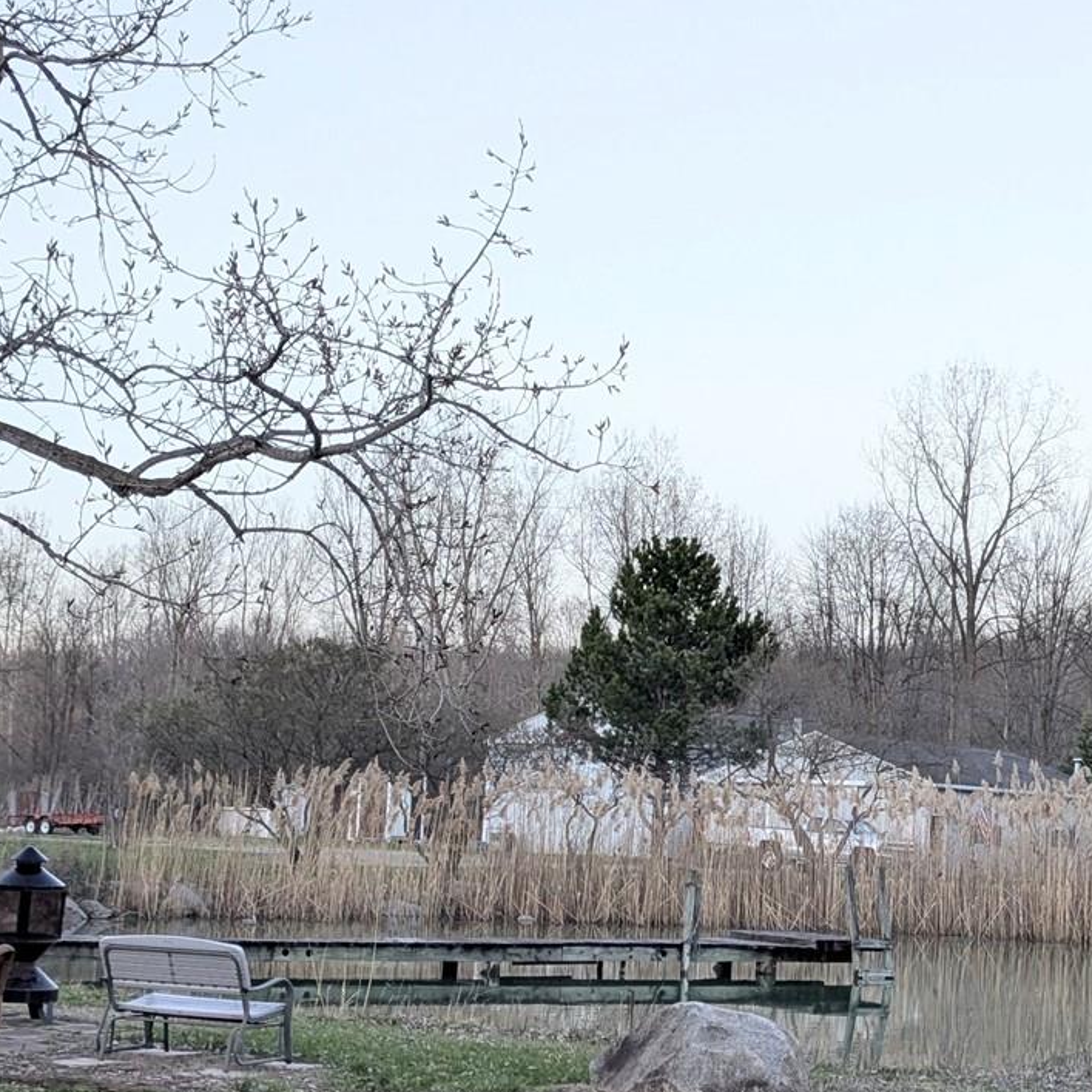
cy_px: 511
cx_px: 834
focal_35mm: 69
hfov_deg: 24.7
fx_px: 2463
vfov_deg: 25.0
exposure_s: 1/125
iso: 61
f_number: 1.73
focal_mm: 4.38
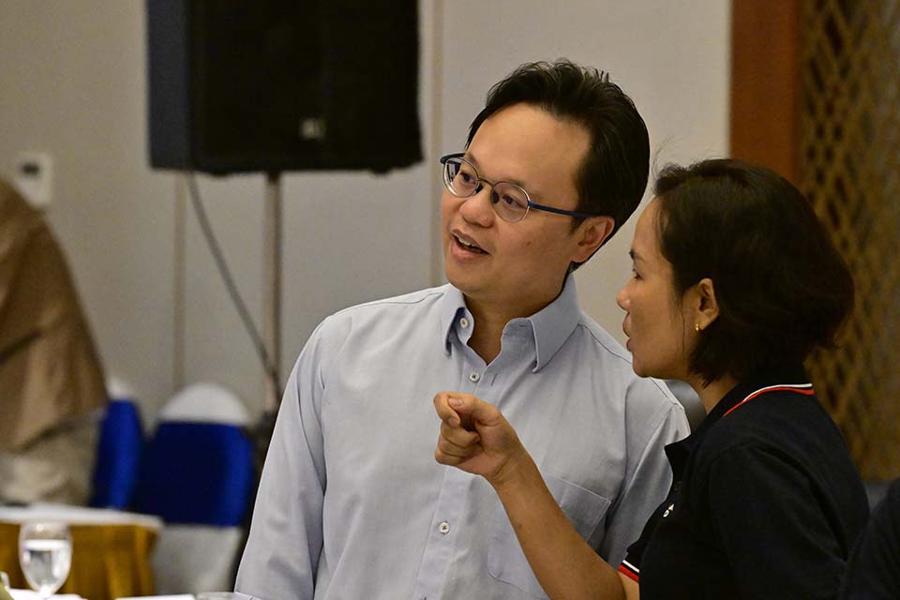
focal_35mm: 200
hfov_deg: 10.3
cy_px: 300
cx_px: 450
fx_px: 5000
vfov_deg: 6.9
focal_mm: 200
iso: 12800
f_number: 6.3
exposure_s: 1/200
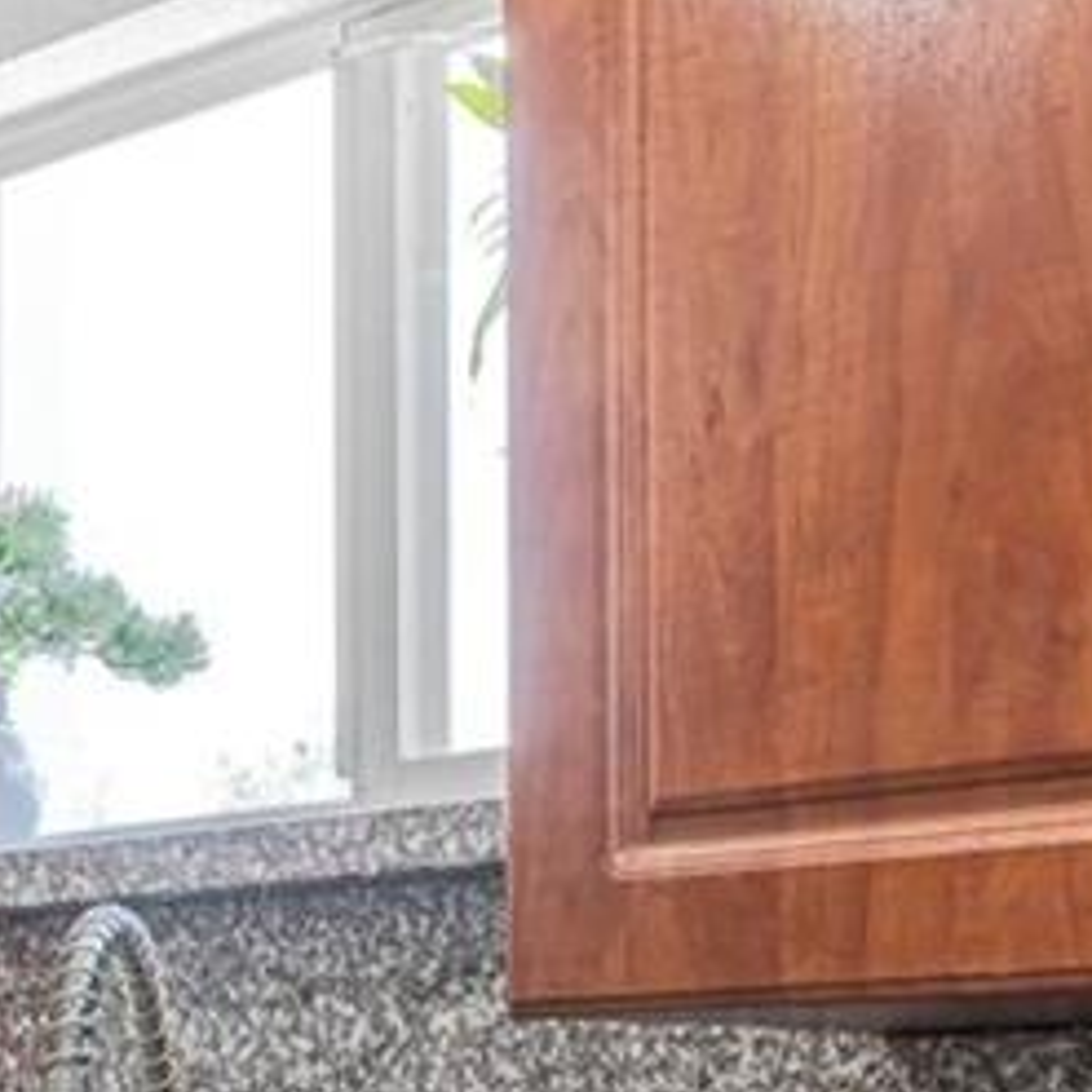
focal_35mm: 99
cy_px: 1282
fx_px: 3533
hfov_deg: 17.4
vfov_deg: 16.9
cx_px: 159
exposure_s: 1/3
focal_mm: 18
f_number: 9
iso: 200
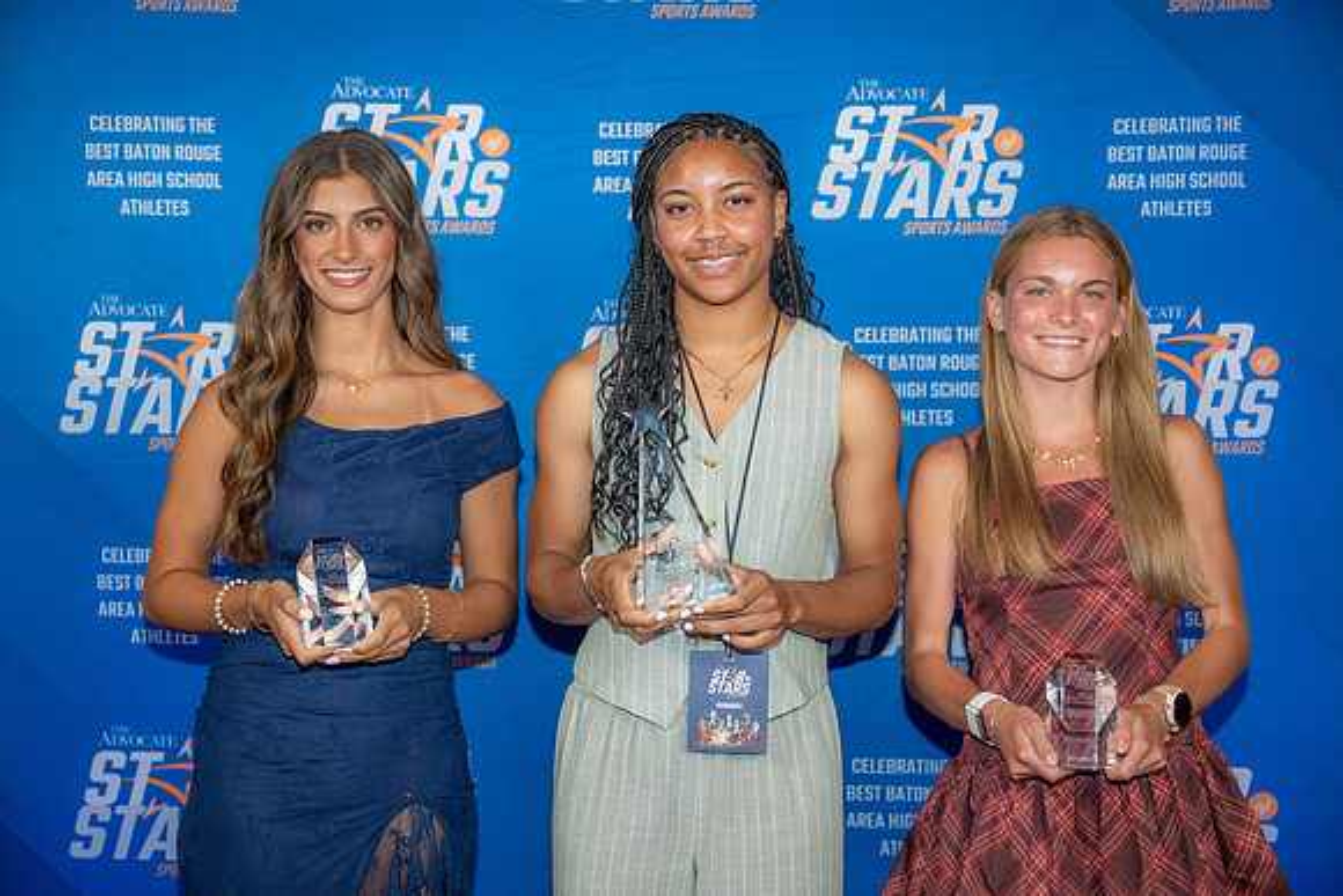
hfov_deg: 40.3
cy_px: 448
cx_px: 672
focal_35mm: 49
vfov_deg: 27.5
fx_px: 1828
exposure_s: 1/125
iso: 320
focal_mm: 49
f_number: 3.5
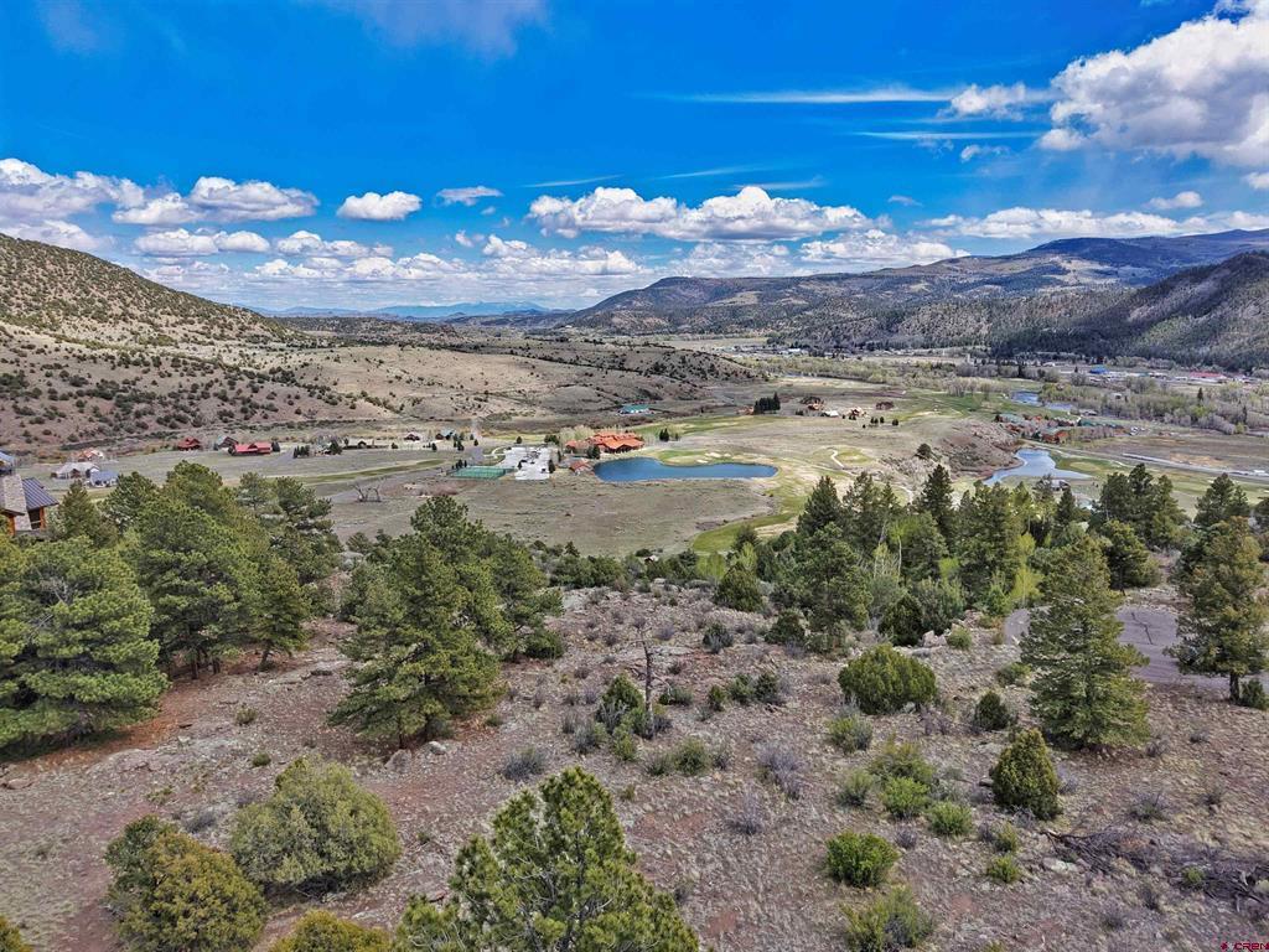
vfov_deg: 56.8
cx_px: 634
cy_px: 476
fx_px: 880
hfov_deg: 71.6
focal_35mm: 24
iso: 250
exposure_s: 1/4000
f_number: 1.8
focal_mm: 8.67
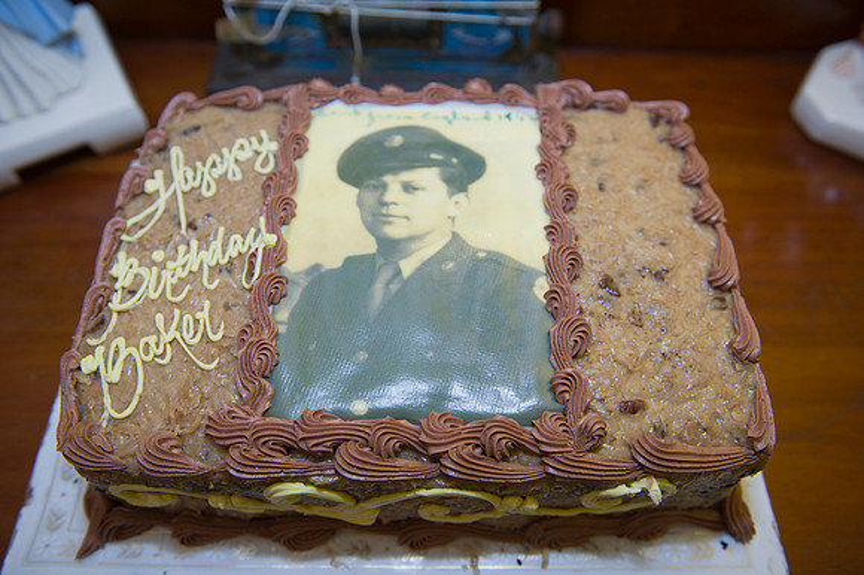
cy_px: 288
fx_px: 696
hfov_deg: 63.7
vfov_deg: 44.9
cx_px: 432
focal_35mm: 29
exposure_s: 1/100
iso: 200
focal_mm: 29
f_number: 3.5
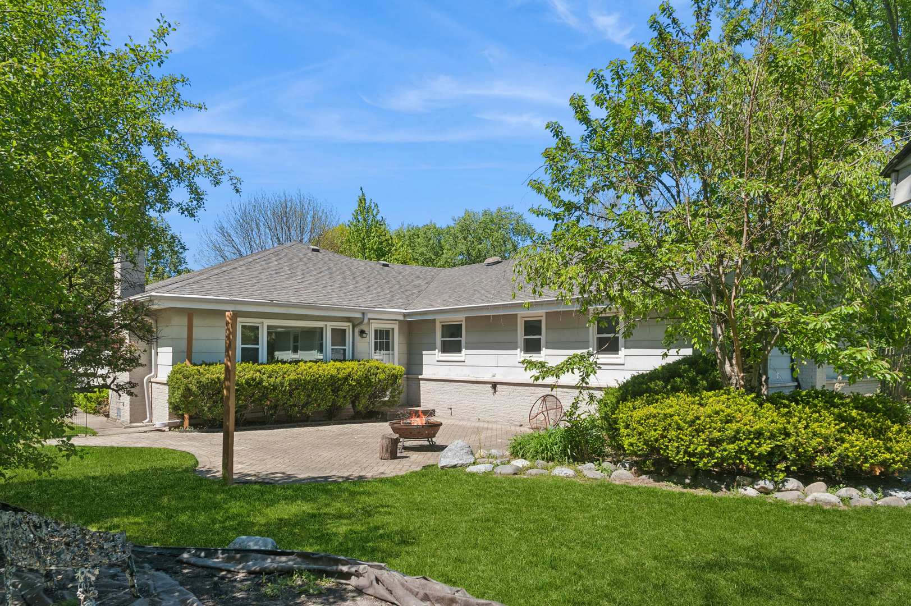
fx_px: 607
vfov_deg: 53.1
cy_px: 303
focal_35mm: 24
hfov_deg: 73.8
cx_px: 456
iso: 400
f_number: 8
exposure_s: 1/640
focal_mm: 24
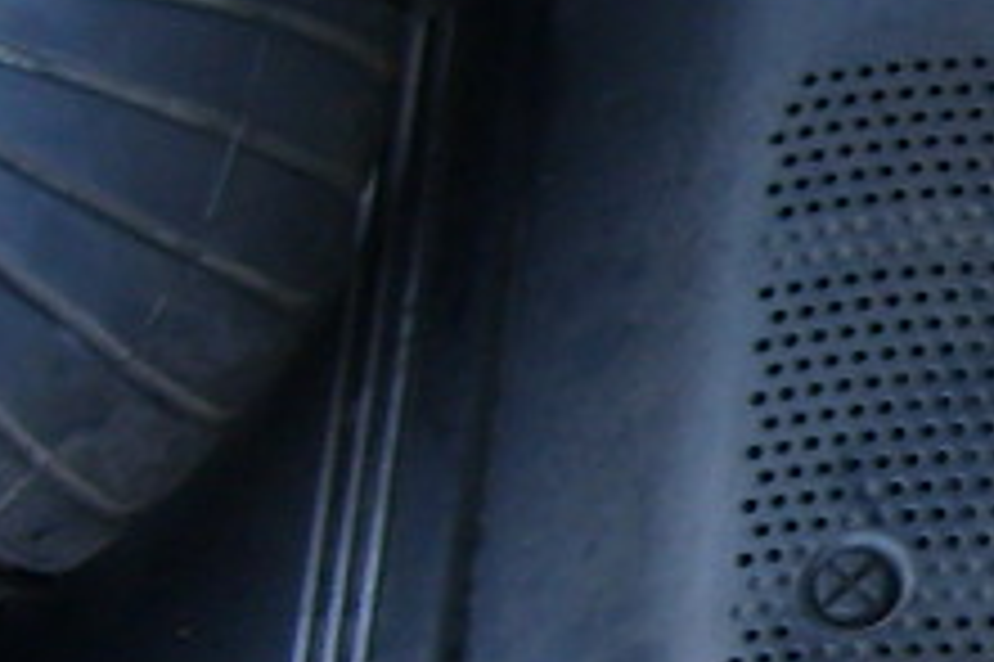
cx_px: 1826
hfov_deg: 11.3
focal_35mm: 169
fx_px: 4663
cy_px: 468
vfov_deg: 8.1
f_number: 2.8
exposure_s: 1/30
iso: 82
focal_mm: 5.8
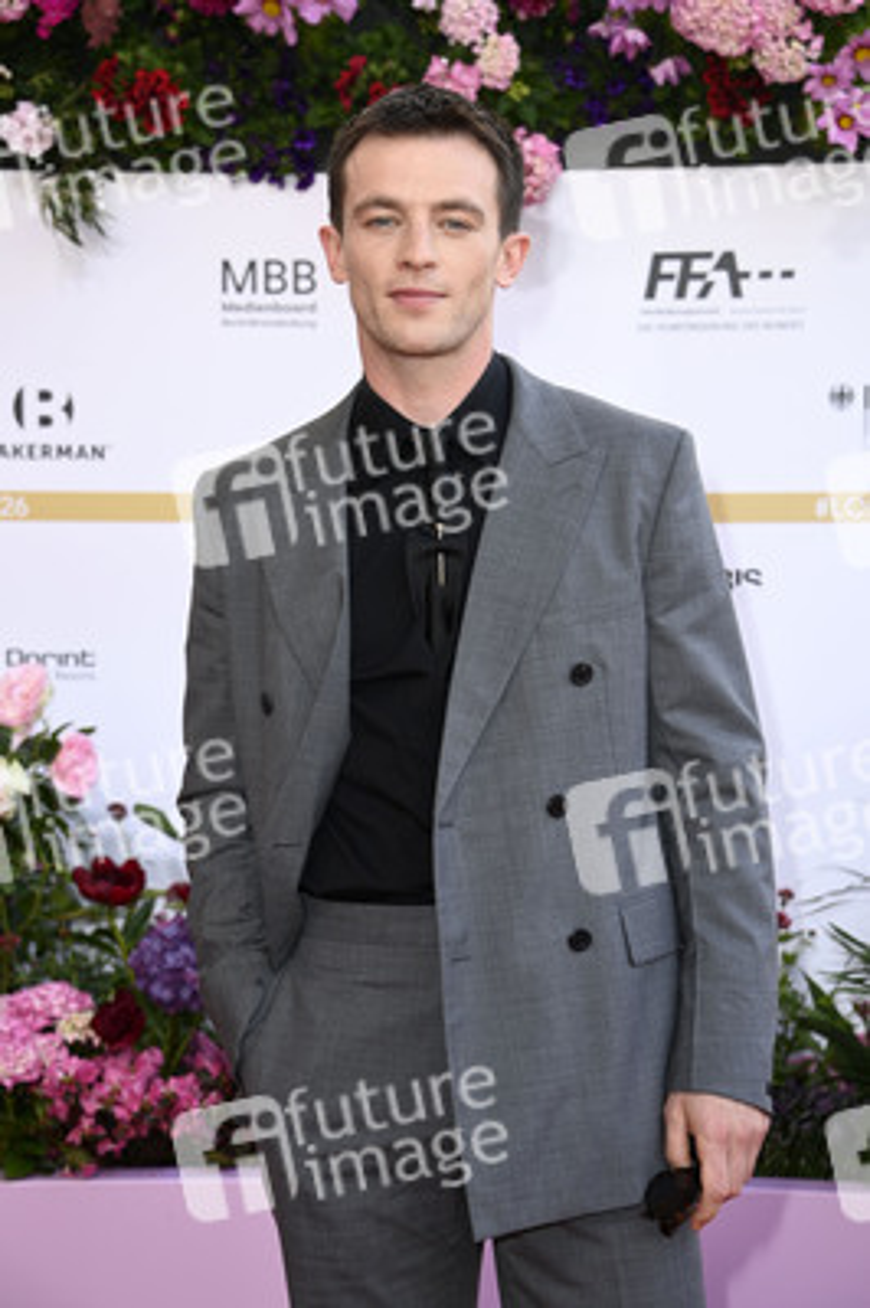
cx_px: 435
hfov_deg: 16.0
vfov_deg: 23.9
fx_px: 3086
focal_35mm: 85
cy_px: 654
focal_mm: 85
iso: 500
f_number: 6.3
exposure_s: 1/250
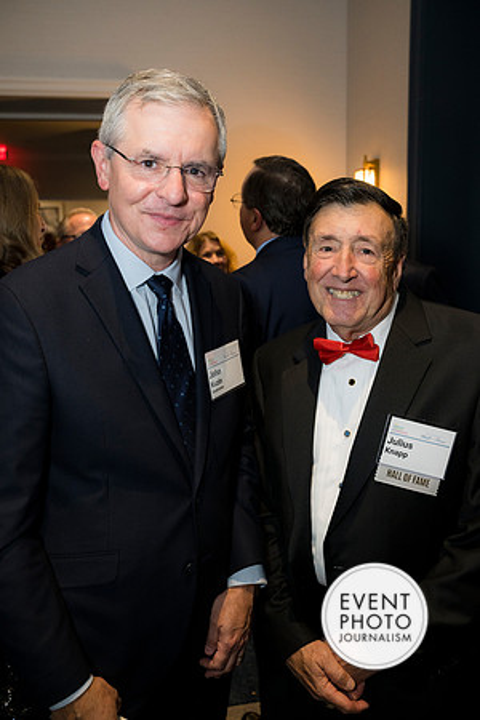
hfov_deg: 42.3
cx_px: 240
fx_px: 620
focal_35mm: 31
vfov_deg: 60.3
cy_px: 360
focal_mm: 31
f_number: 4
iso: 800
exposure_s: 1/125
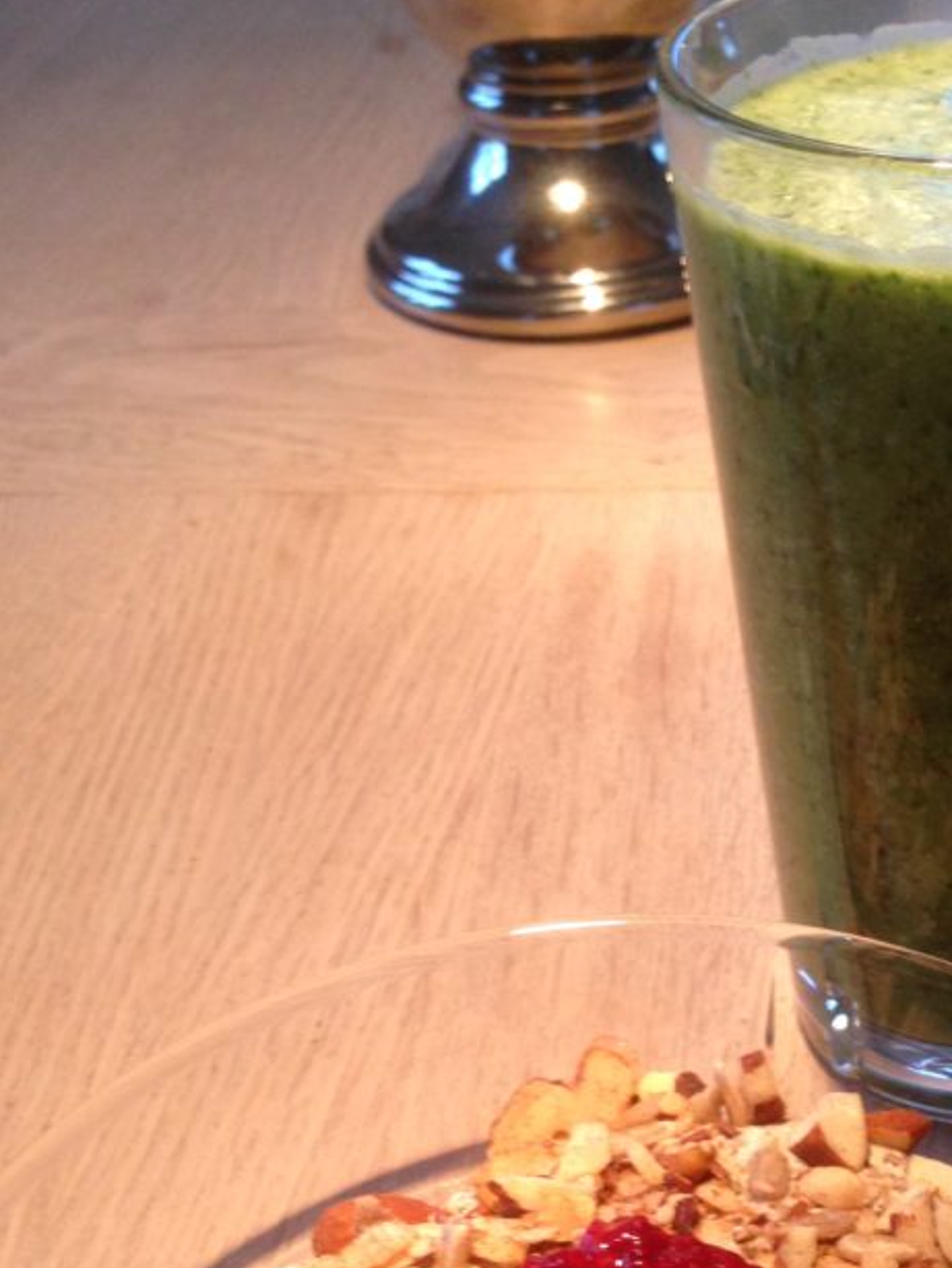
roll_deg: +3.9
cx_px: 791
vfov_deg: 33.7
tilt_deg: -40.5
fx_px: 2015
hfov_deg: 26.0
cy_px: 1043
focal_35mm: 55
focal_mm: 4.12
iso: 125
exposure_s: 1/20
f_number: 2.4
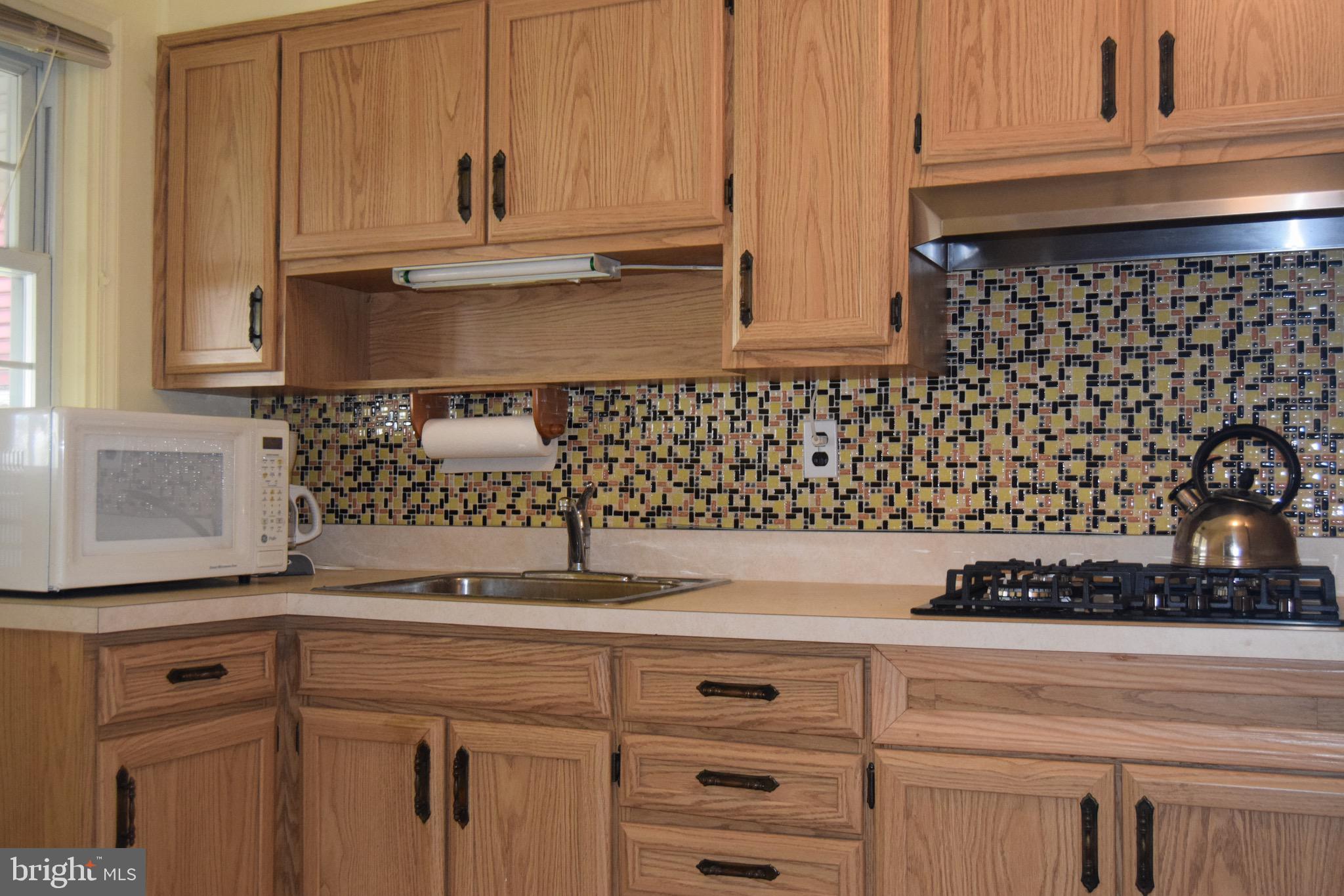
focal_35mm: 39
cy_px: 448
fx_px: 1456
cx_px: 672
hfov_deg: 49.6
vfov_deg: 34.2
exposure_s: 1/60
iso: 2200
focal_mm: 26
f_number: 4
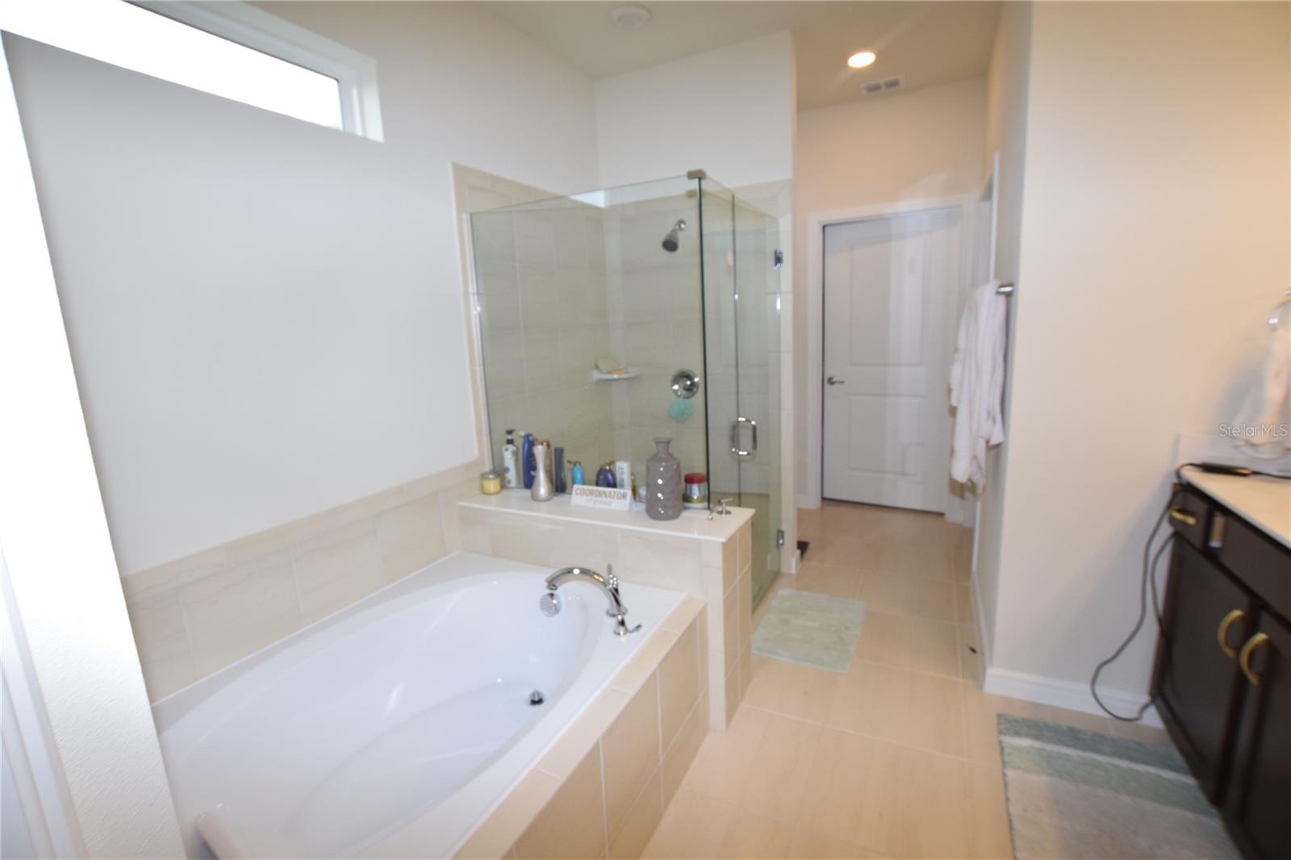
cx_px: 646
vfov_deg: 77.3
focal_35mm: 15
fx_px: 538
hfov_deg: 100.4
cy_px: 430
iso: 560
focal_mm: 10
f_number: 5.6
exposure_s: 1/125
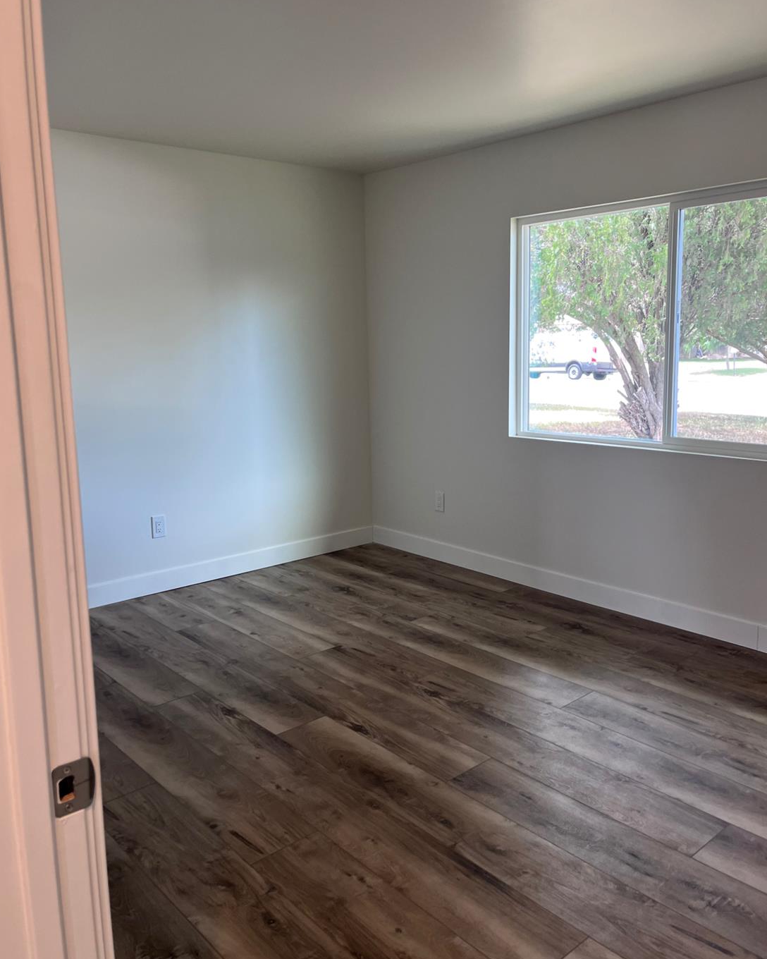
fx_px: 795
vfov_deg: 62.2
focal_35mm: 28
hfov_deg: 51.5
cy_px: 453
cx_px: 374
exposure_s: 1/60
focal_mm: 5.1
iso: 80
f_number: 1.6
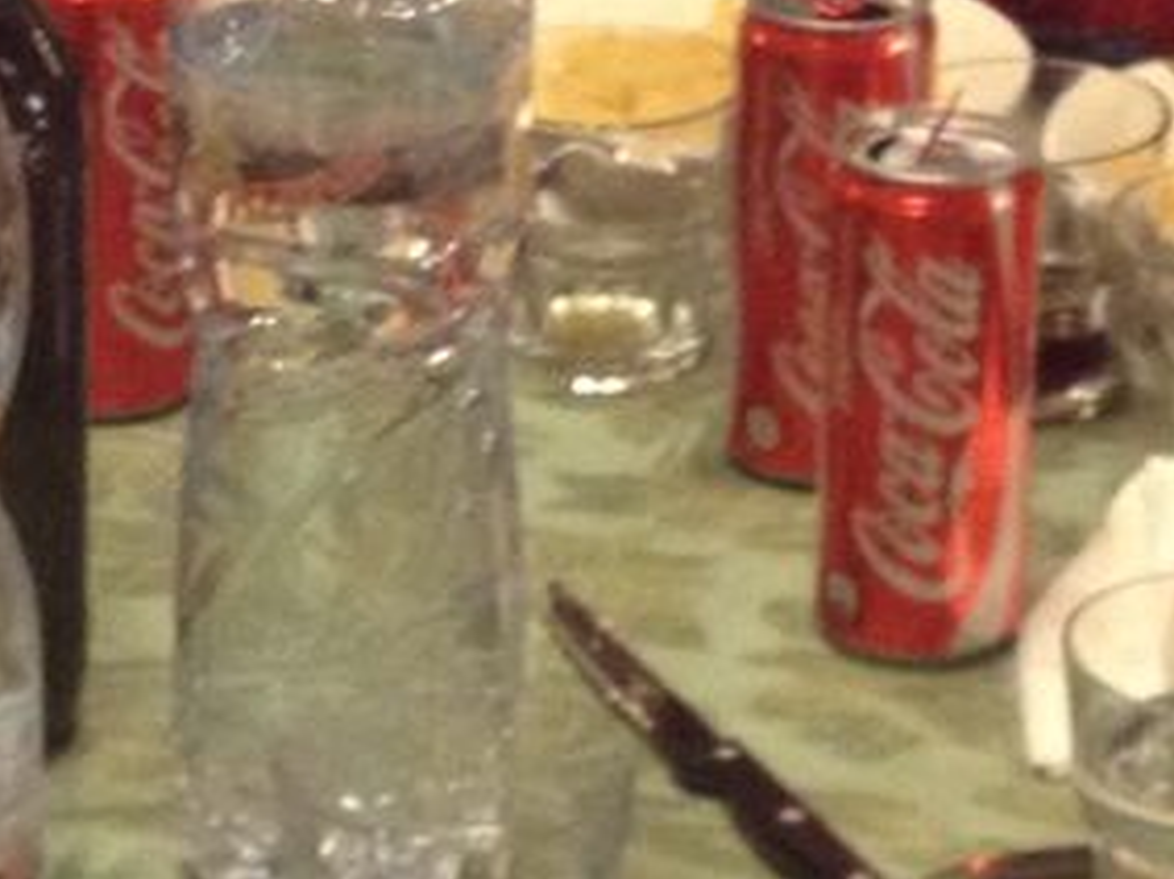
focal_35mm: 198
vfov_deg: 7.5
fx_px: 6712
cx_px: 249
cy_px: 655
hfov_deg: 10.0
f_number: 2.4
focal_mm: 4.28
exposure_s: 1/20
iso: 200
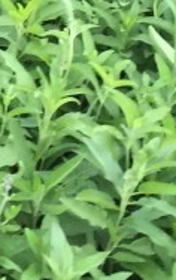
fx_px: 1331
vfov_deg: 11.3
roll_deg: -5.8
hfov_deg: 7.0
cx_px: -288
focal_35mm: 174
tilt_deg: -23.1
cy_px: -195
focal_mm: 4.15
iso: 32
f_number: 2.2
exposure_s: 1/33
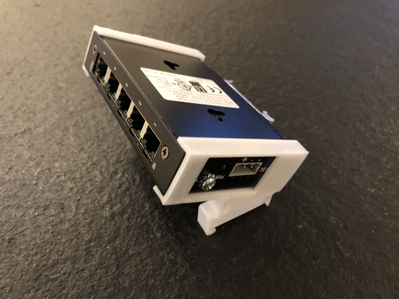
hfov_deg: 63.4
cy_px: 150
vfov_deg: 49.7
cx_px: 200
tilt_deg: -47.4
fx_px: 323
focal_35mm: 28
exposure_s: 1/4
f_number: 1.8
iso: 100
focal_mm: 3.99
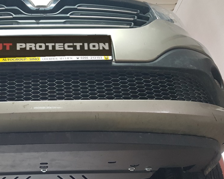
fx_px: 272
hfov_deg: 43.0
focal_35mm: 41
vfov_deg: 36.2
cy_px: 116
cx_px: 48
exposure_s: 1/33
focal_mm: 4.2
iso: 160
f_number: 1.7
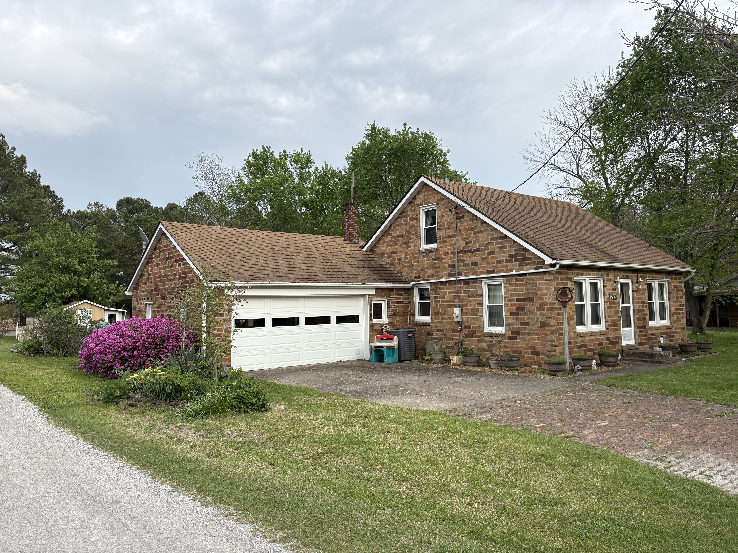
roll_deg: +2.0
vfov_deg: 53.1
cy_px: 276
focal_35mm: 26
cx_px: 369
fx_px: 554
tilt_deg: +2.8
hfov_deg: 67.3
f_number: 1.6
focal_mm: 5.96
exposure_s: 1/1484
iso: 50
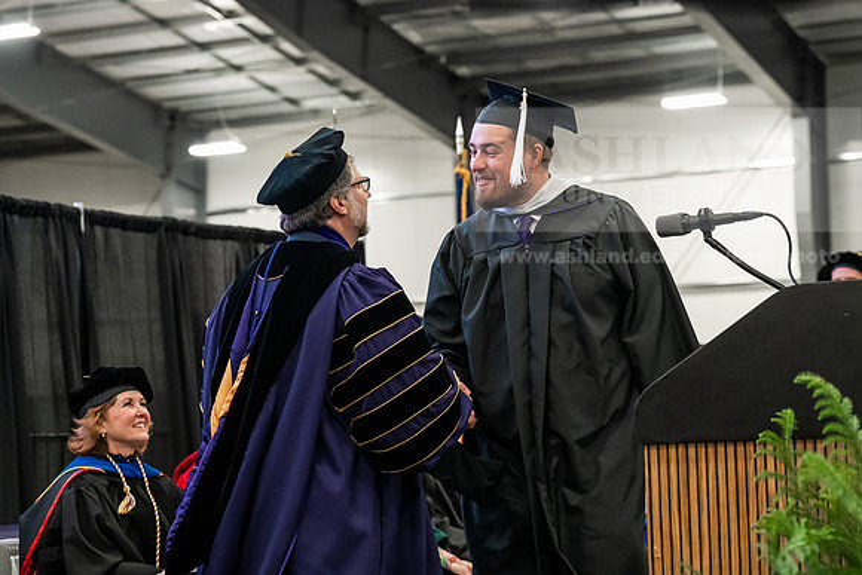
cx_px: 431
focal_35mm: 86
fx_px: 2060
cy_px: 288
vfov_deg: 15.9
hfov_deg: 23.6
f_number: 5
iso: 6400
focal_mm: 86
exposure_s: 1/250
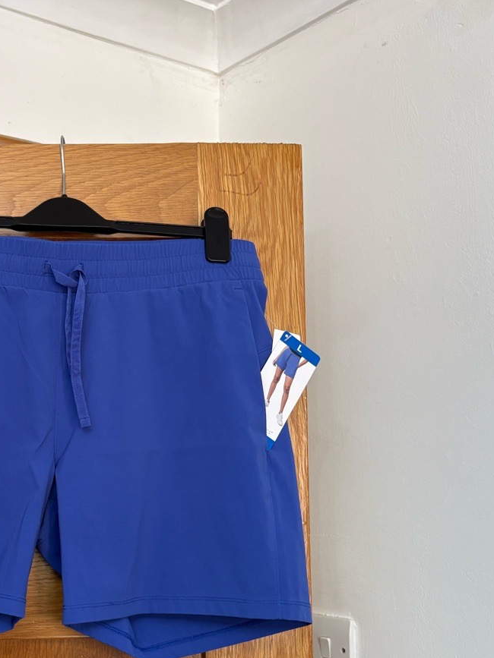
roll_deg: +0.4
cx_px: 59
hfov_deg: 29.2
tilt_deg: +3.7
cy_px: 448
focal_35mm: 48
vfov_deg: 39.1
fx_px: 914
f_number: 1.6
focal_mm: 5.96
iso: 125
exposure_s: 1/95
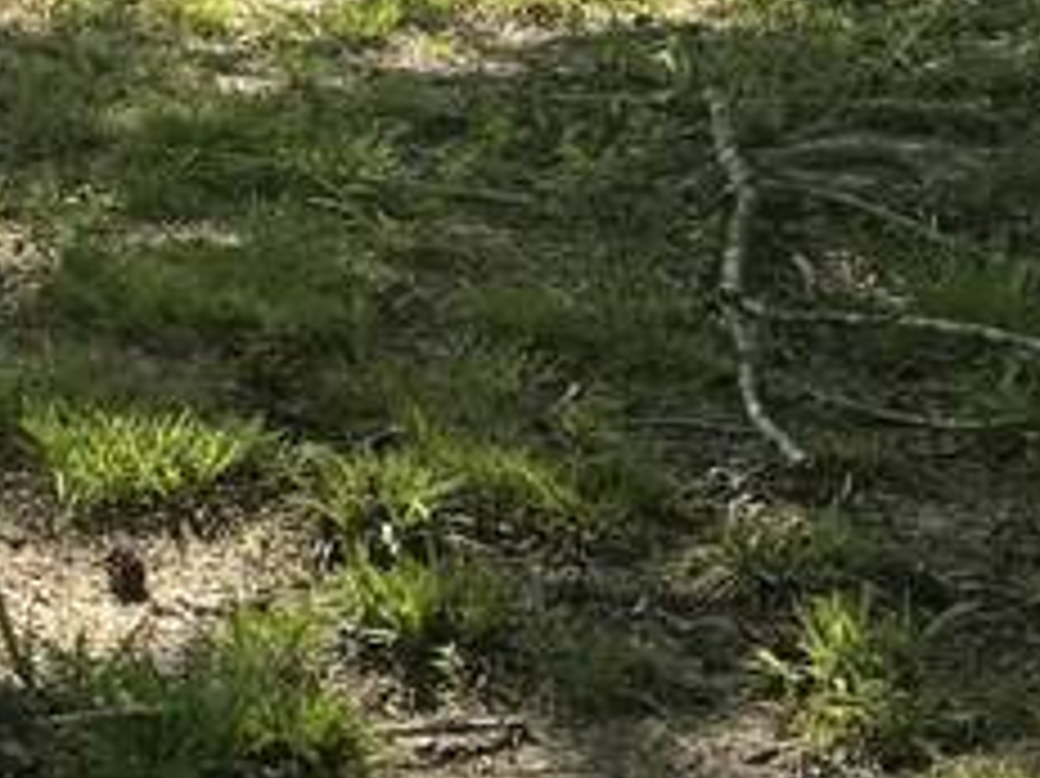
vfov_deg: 10.4
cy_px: -648
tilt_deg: +0.8
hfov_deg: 13.2
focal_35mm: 133
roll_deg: +1.0
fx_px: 3994
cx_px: -918
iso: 80
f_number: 1.78
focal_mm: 6.76
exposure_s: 1/1311
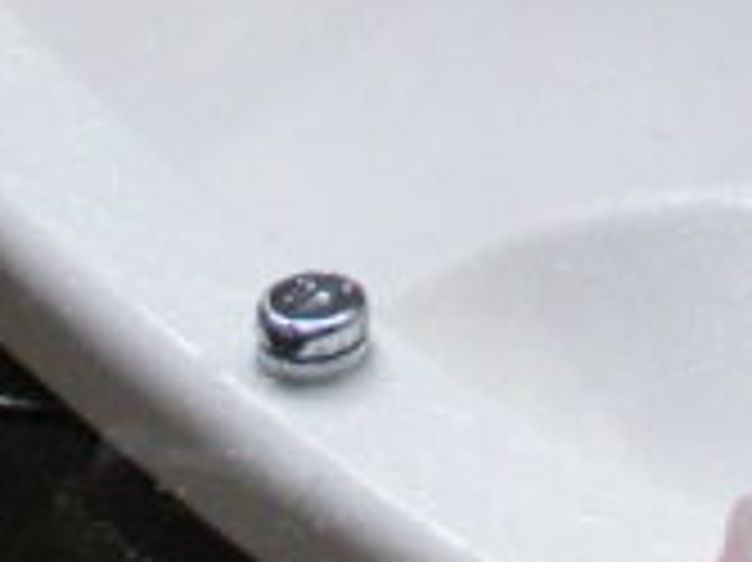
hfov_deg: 10.0
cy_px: -1232
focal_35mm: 194
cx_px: 977
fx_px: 4211
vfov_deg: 6.8
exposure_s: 1/60
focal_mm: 4.7
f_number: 2.8
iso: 247
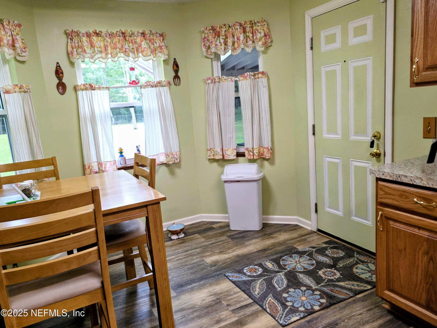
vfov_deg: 58.9
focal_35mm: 23
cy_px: 164
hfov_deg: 73.9
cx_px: 218
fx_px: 290
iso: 250
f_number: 1.7
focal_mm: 6.3
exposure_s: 1/120
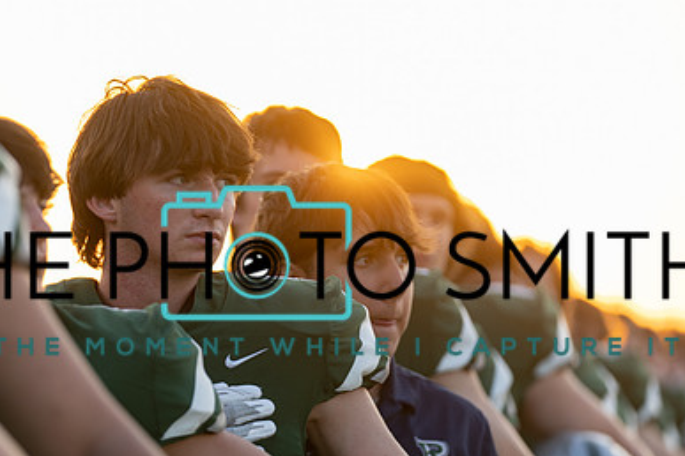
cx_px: 202
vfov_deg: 5.3
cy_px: 270
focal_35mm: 261
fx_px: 4966
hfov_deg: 7.9
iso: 160
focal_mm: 174
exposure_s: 1/320
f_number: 2.8
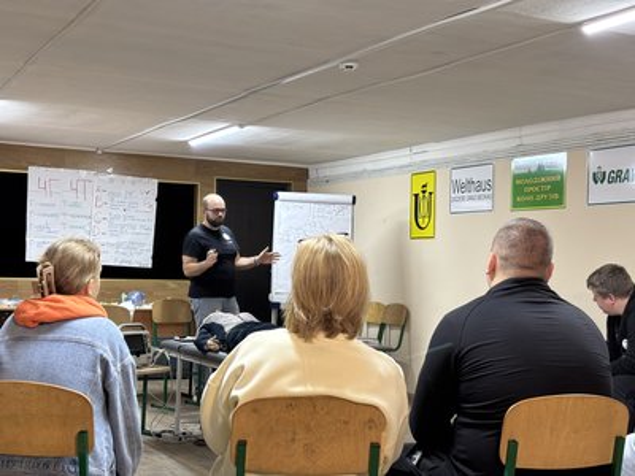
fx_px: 954
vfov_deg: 28.0
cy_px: 238
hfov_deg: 36.8
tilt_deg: +0.6
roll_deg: -1.5
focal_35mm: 52
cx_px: 318
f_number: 1.6
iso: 125
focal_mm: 5.96
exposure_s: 1/50
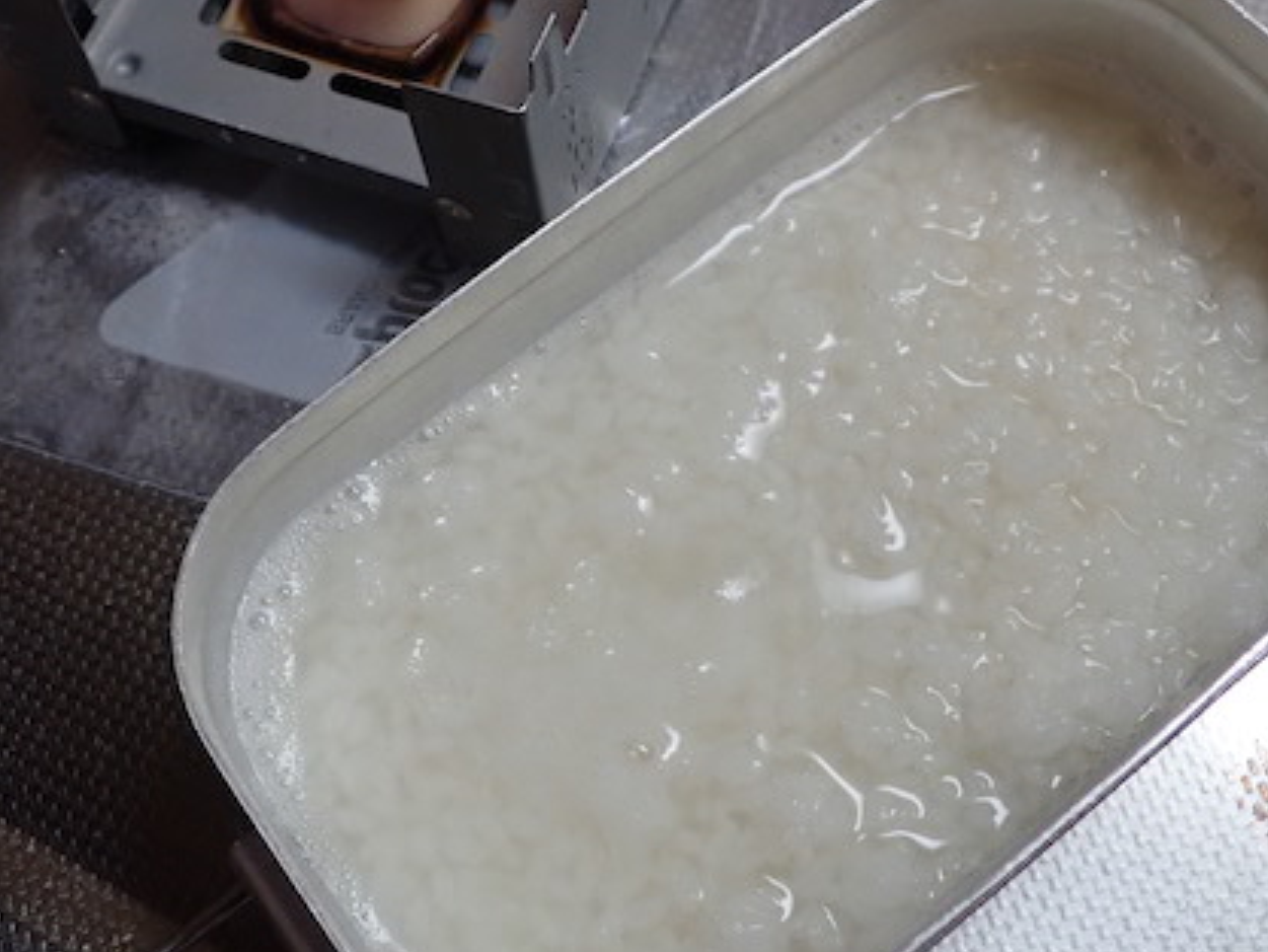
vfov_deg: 31.3
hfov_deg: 41.1
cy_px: 313
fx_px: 1685
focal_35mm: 46
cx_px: 550
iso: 320
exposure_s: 1/125
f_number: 2.3
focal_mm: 5.5
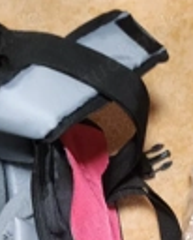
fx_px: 498
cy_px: 364
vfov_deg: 22.2
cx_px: 26
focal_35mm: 70
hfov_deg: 21.5
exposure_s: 1/120
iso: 800
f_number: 1.8
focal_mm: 5.4
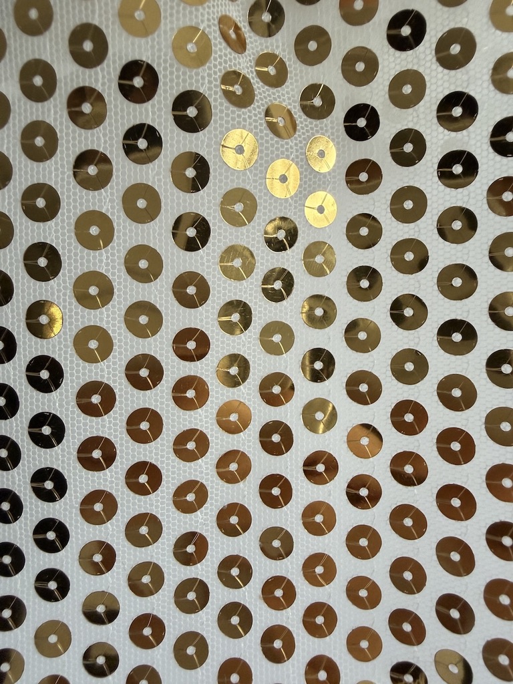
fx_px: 474
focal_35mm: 24
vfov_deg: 71.6
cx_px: 256
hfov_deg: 56.8
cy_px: 342
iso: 250
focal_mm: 2.22
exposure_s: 1/121
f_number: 2.2
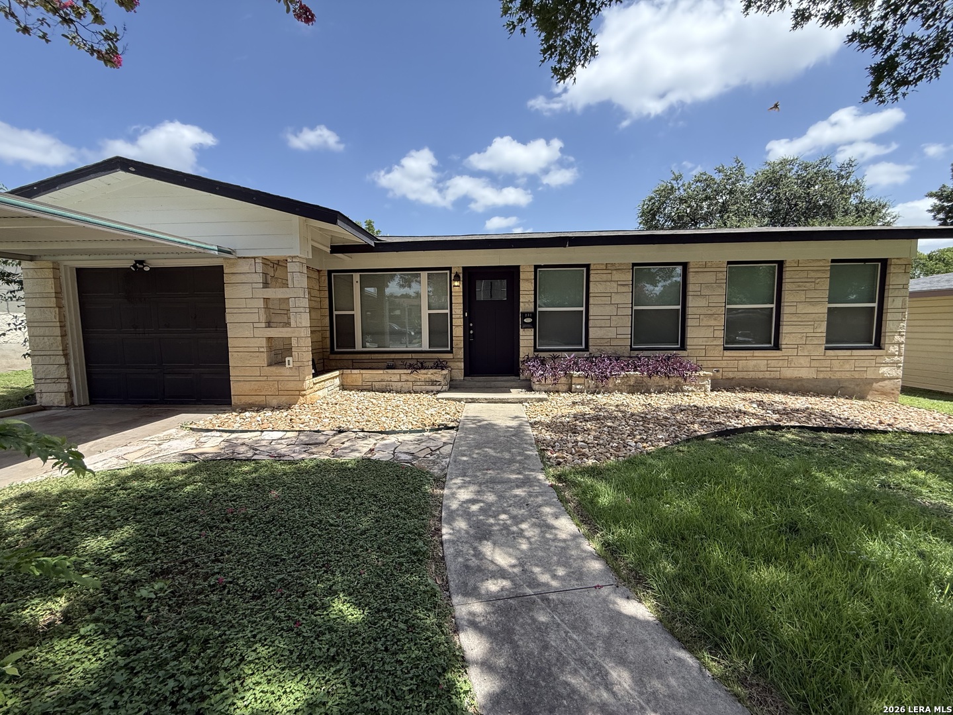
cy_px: 358
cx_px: 476
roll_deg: +1.3
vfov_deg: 85.7
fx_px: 385
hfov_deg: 102.1
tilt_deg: -4.5
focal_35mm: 14
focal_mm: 2.22
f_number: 2.2
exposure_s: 1/955
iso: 50
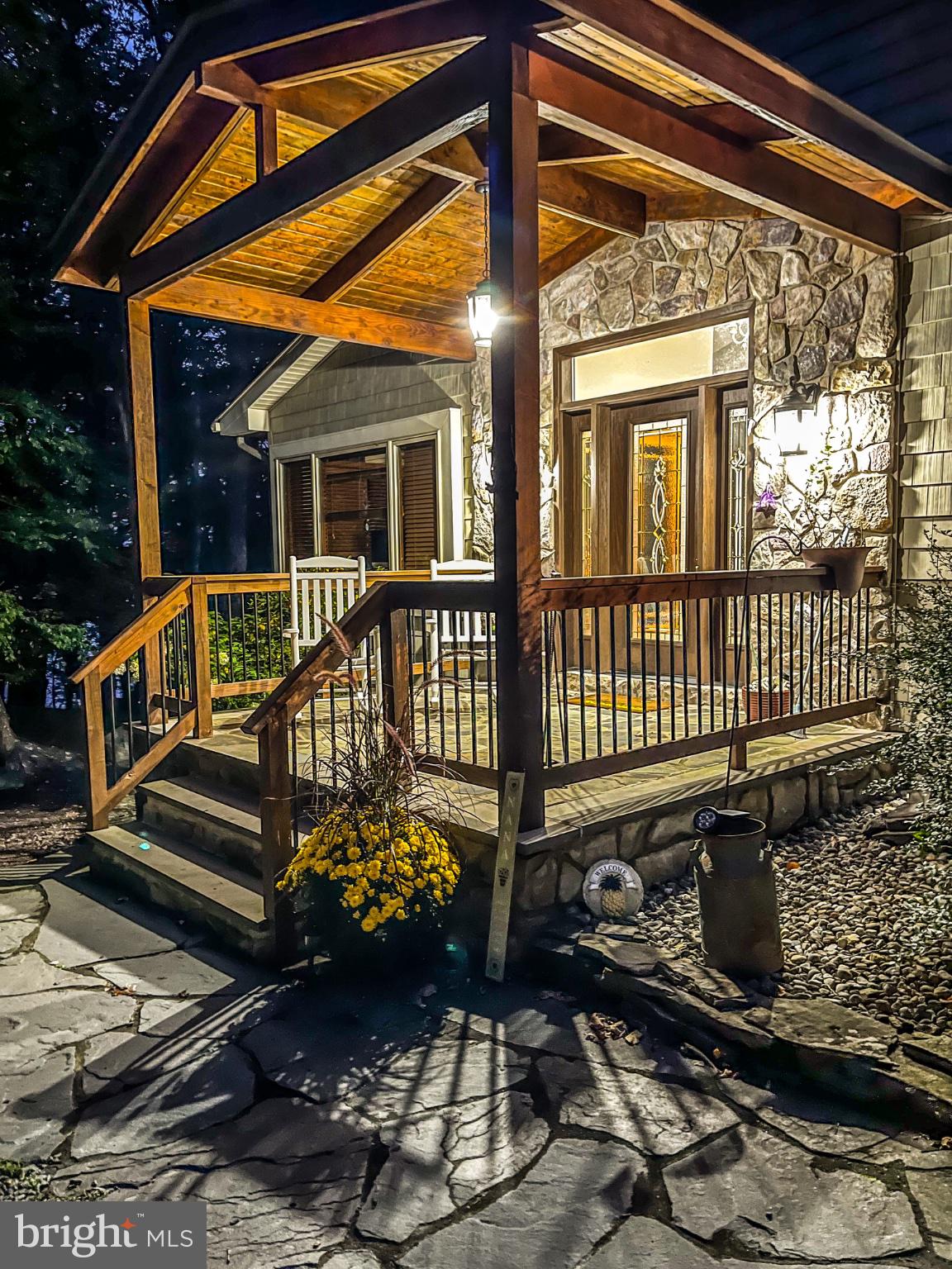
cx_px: 476
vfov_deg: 67.3
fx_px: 953
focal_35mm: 26
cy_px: 634
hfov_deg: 53.1
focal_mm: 5.1
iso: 1000
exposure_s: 1/9
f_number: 1.6
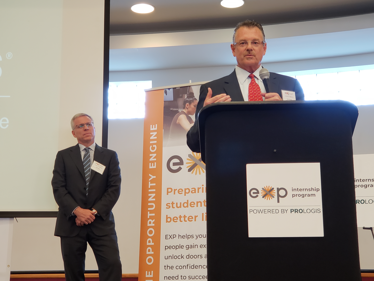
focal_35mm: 52
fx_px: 562
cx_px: 187
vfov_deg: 28.0
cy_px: 140
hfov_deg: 36.8
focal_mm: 6
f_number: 2.4
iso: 125
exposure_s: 1/30
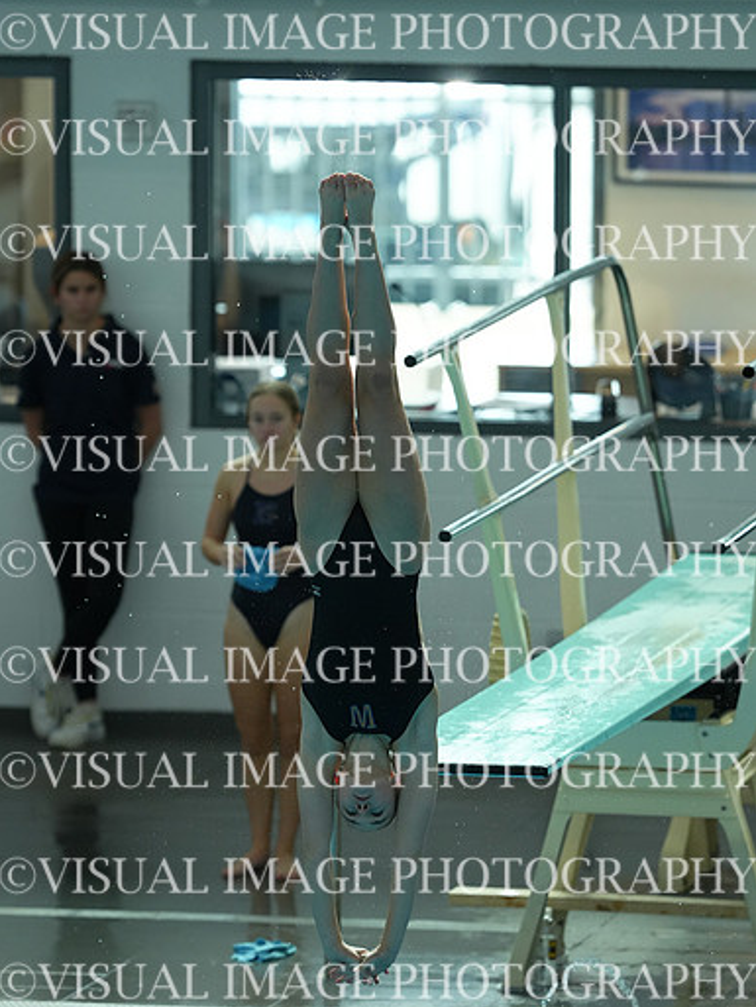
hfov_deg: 3.4
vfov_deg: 4.6
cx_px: 378
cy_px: 506
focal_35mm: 435
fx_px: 12662
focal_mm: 400
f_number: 4
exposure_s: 1/2500
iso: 4000
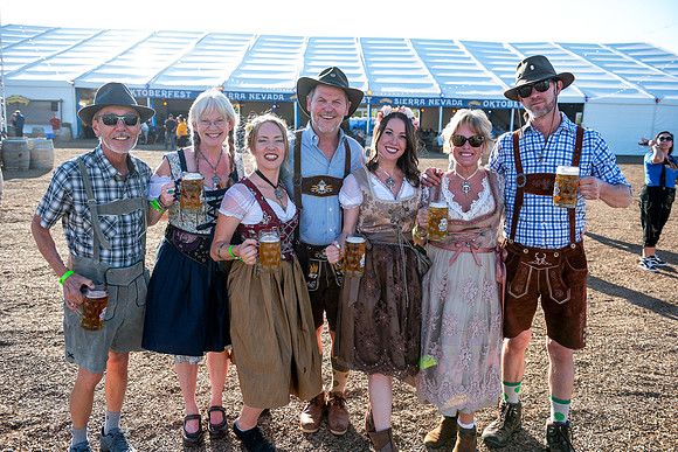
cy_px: 226
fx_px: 584
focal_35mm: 31
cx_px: 339
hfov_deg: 60.3
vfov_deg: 42.3
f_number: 4
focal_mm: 31
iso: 1000
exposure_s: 1/4000
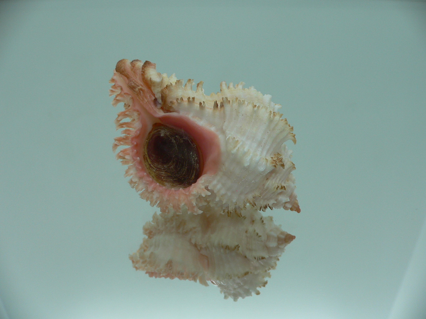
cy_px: 160
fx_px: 431
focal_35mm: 35
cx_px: 213
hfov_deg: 52.6
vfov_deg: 40.7
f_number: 2.8
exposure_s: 1/60
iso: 80
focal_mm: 4.6
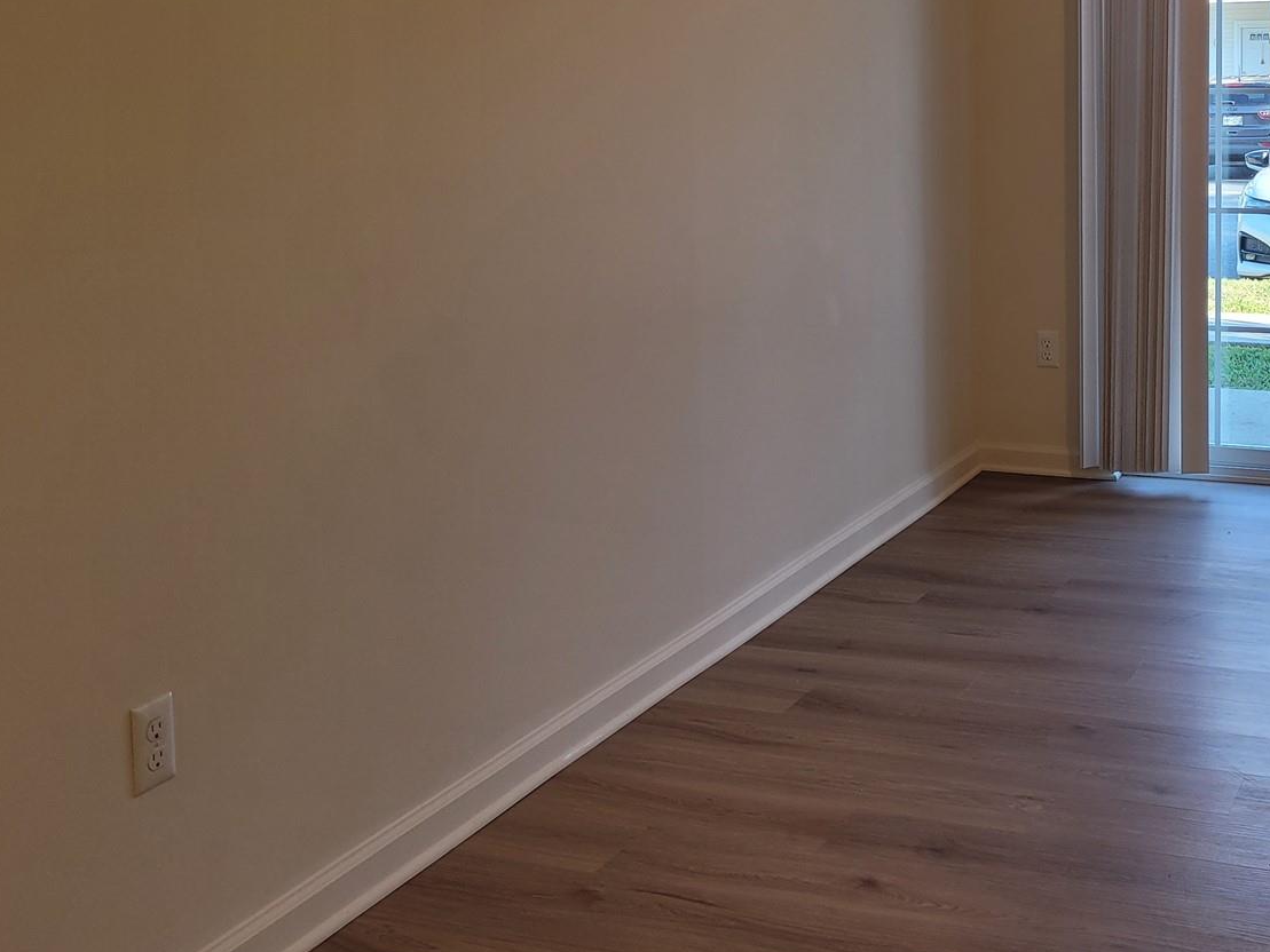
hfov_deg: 39.1
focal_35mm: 48
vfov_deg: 29.8
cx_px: 871
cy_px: 249
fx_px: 1761
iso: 64
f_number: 1.8
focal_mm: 5.4
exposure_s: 1/120
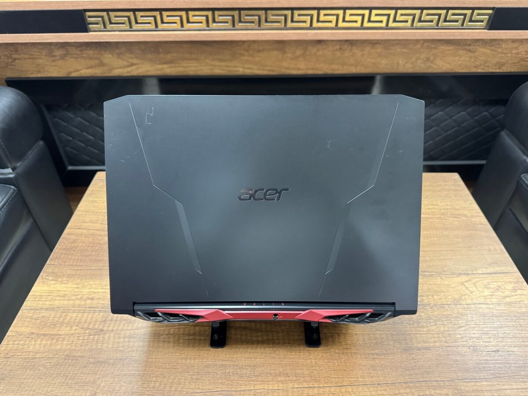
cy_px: 198
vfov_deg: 56.8
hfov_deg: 71.6
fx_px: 366
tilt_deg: -40.0
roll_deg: +0.4
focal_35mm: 24
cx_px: 264
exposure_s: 1/33
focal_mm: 6.76
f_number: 1.78
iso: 800
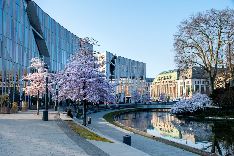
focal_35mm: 39
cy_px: 78
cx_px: 117
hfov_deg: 49.6
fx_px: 253
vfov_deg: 34.2
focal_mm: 26
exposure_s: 1/250
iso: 110
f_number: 8
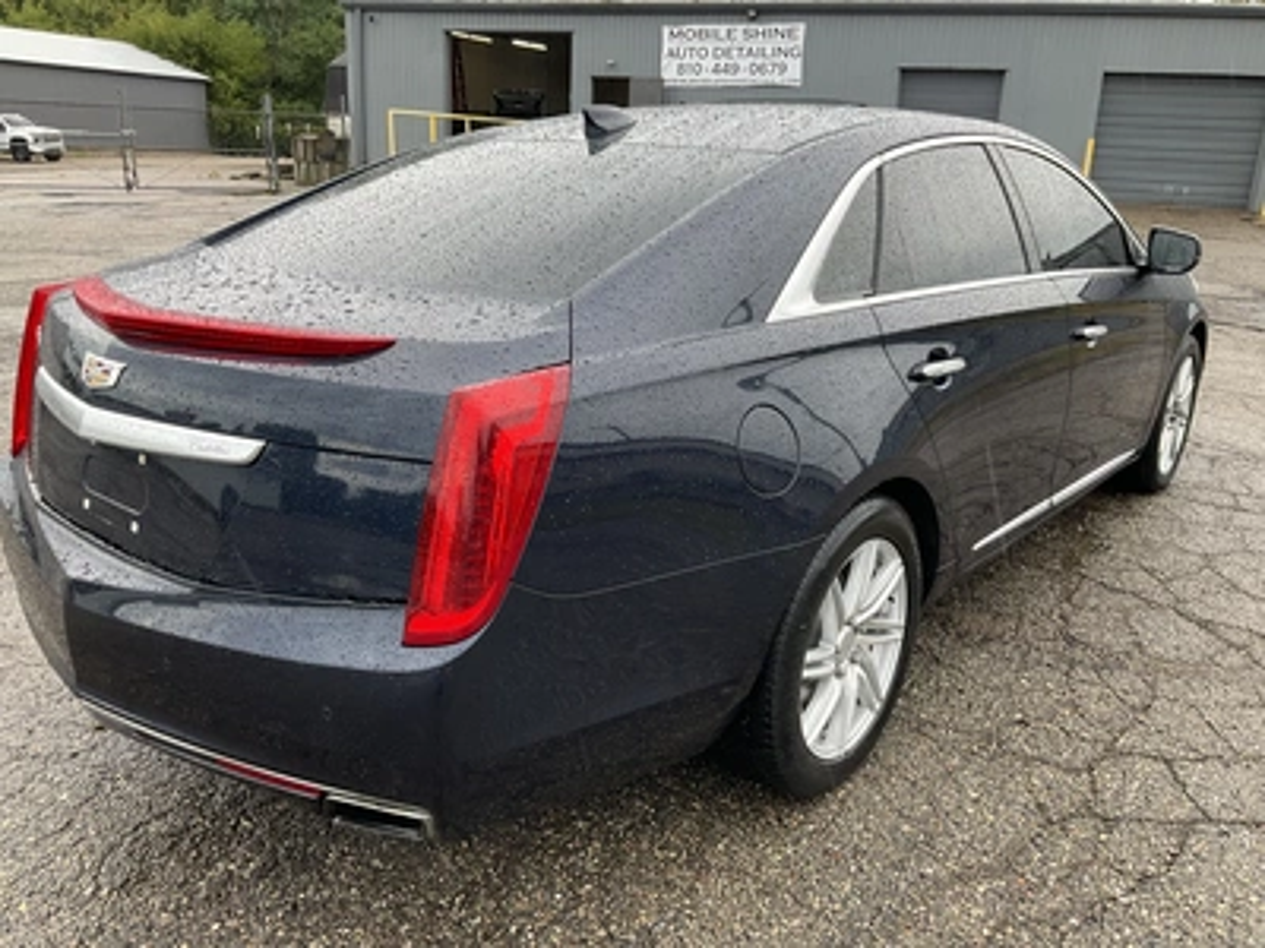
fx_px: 1060
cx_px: 632
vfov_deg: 48.2
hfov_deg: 61.7
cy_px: 474
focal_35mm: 29
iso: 16
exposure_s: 1/138
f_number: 1.8
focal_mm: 3
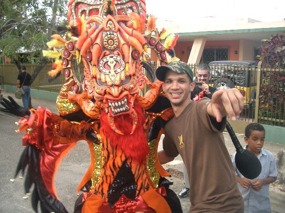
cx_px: 142
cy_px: 106
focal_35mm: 35
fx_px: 288
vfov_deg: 40.7
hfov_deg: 52.6
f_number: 2.6
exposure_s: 1/125
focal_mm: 5.8
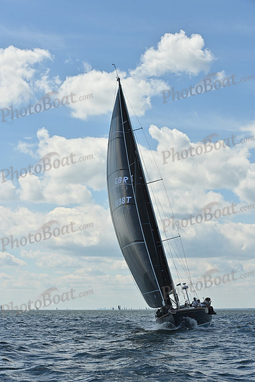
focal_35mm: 70
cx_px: 128
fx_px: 743
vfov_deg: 28.8
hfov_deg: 19.5
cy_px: 191
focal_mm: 70
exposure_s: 1/1250
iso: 250
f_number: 9
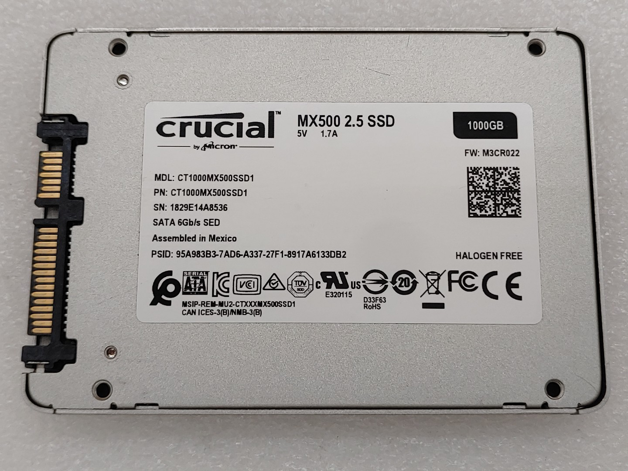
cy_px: 236
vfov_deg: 31.5
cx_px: 314
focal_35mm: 46
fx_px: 835
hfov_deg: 41.2
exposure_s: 1/217
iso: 50
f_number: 1.8
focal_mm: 4.36
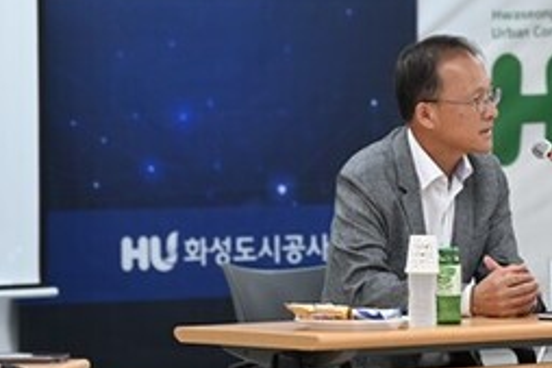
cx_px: 459
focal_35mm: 283
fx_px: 4336
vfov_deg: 4.8
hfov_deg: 7.3
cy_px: 164
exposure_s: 1/250
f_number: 4
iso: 2200
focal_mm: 120
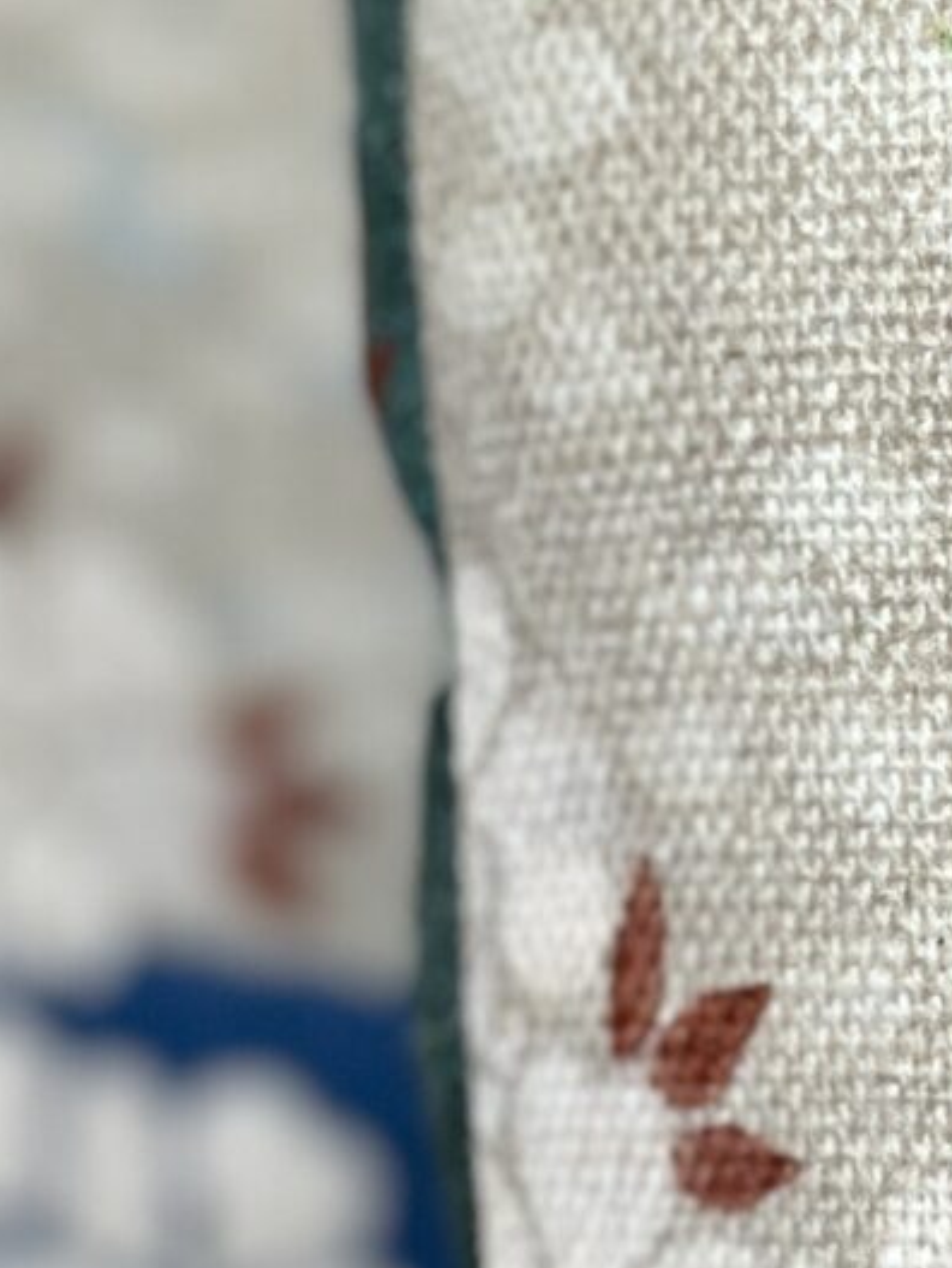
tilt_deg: -21.2
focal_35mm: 233
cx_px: 947
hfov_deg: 6.4
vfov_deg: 8.5
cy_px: 1153
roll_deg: +2.5
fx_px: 8534
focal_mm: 6.86
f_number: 1.78
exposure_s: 1/240
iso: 80
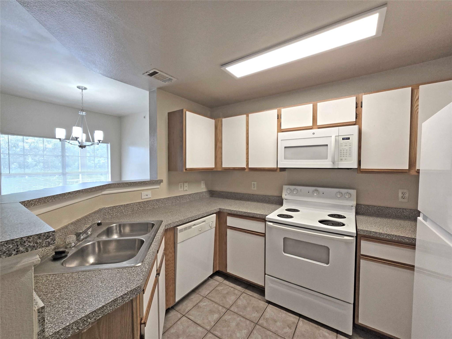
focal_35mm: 13
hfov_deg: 106.2
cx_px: 226
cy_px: 170
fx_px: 170
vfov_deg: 89.9
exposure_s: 1/120
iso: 100
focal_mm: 2.2
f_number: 2.2
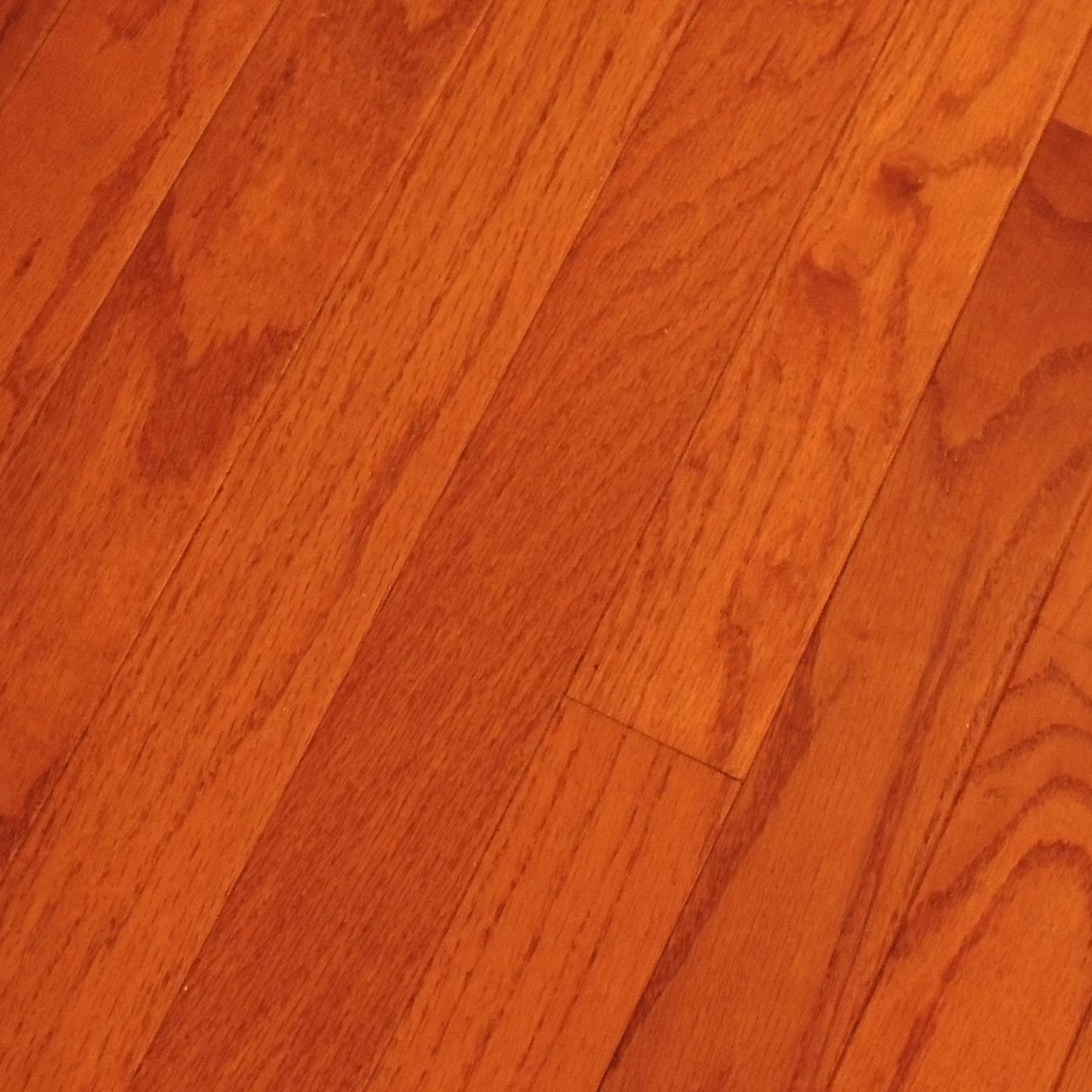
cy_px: 609
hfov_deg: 20.8
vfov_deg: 20.9
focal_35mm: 83
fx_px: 2962
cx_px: 401
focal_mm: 7.6
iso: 800
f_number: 3.4
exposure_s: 1/10
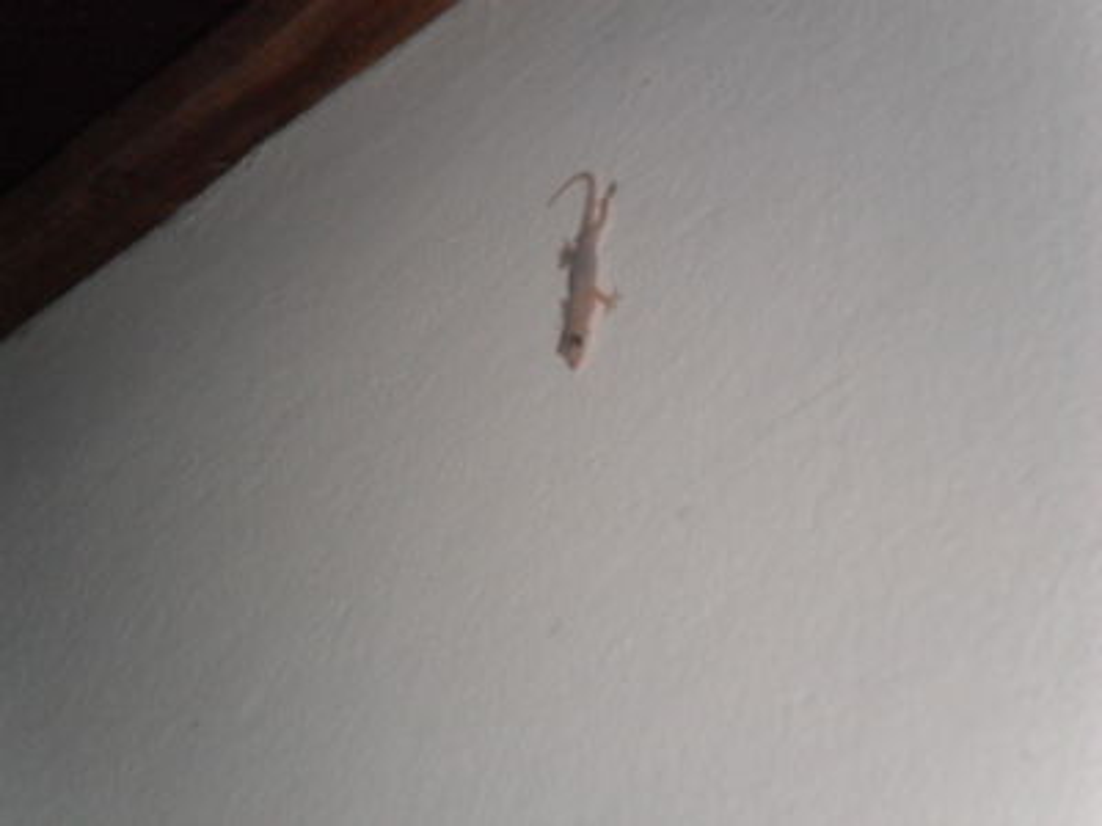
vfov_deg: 13.7
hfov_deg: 18.2
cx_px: 551
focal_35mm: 108
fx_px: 3438
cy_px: 413
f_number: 5
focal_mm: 19.6
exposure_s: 1/60
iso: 400
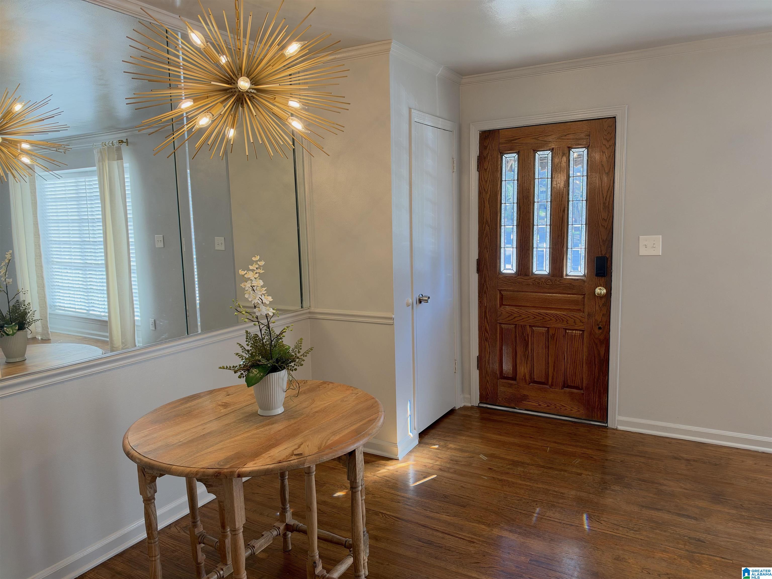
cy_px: 290
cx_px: 386
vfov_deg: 56.8
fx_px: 535
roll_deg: +2.2
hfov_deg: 71.6
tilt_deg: -7.5
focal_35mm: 24
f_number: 1.8
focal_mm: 6.93
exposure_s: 1/120
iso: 200
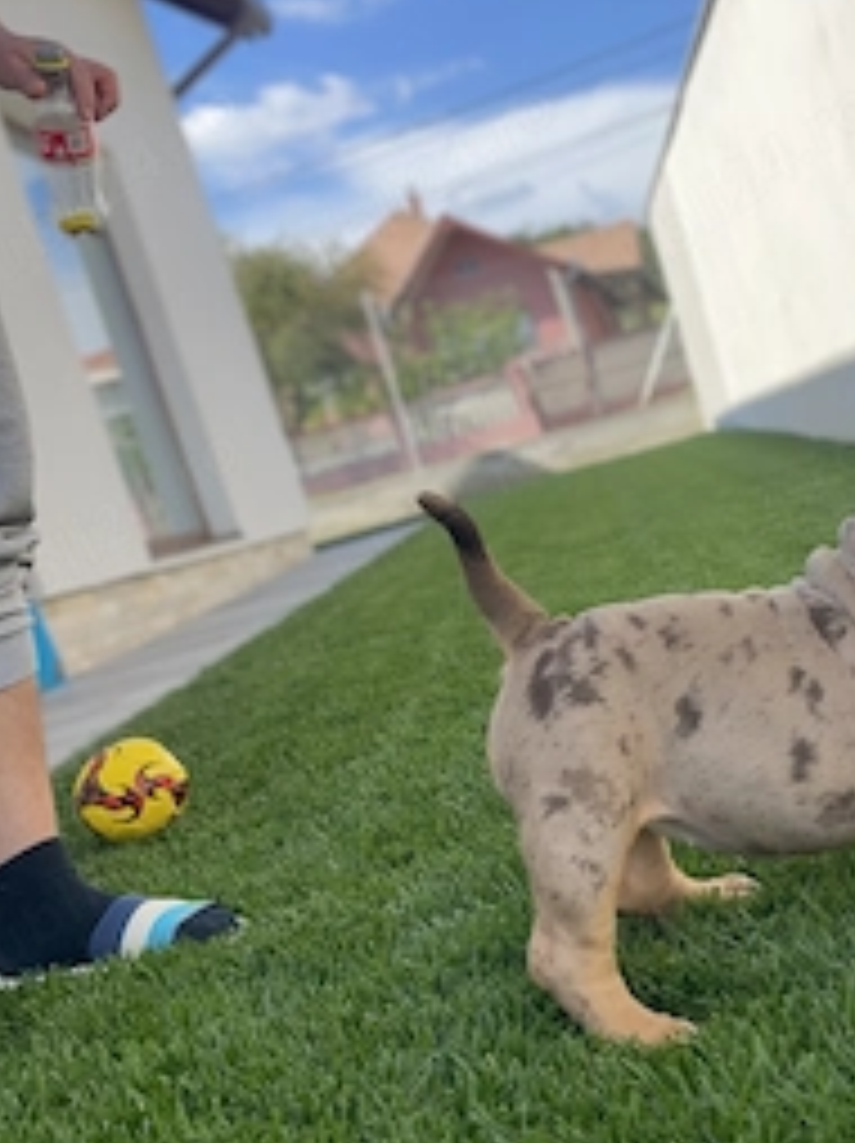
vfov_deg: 45.8
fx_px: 1353
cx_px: 567
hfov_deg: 34.8
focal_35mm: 41
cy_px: 616
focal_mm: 4.2
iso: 32
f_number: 1.6
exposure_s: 1/1575
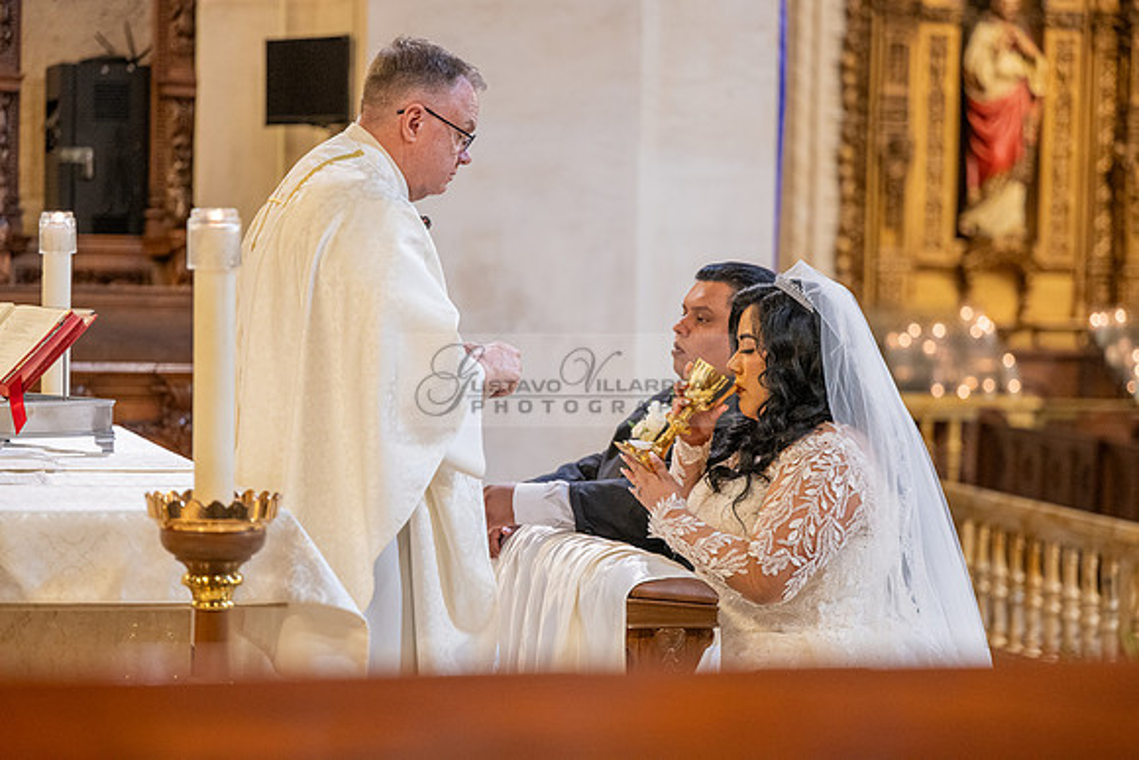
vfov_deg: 13.3
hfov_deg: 19.8
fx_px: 3259
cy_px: 380
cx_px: 570
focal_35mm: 103
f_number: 2.8
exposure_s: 1/100
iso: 2000
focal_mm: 103
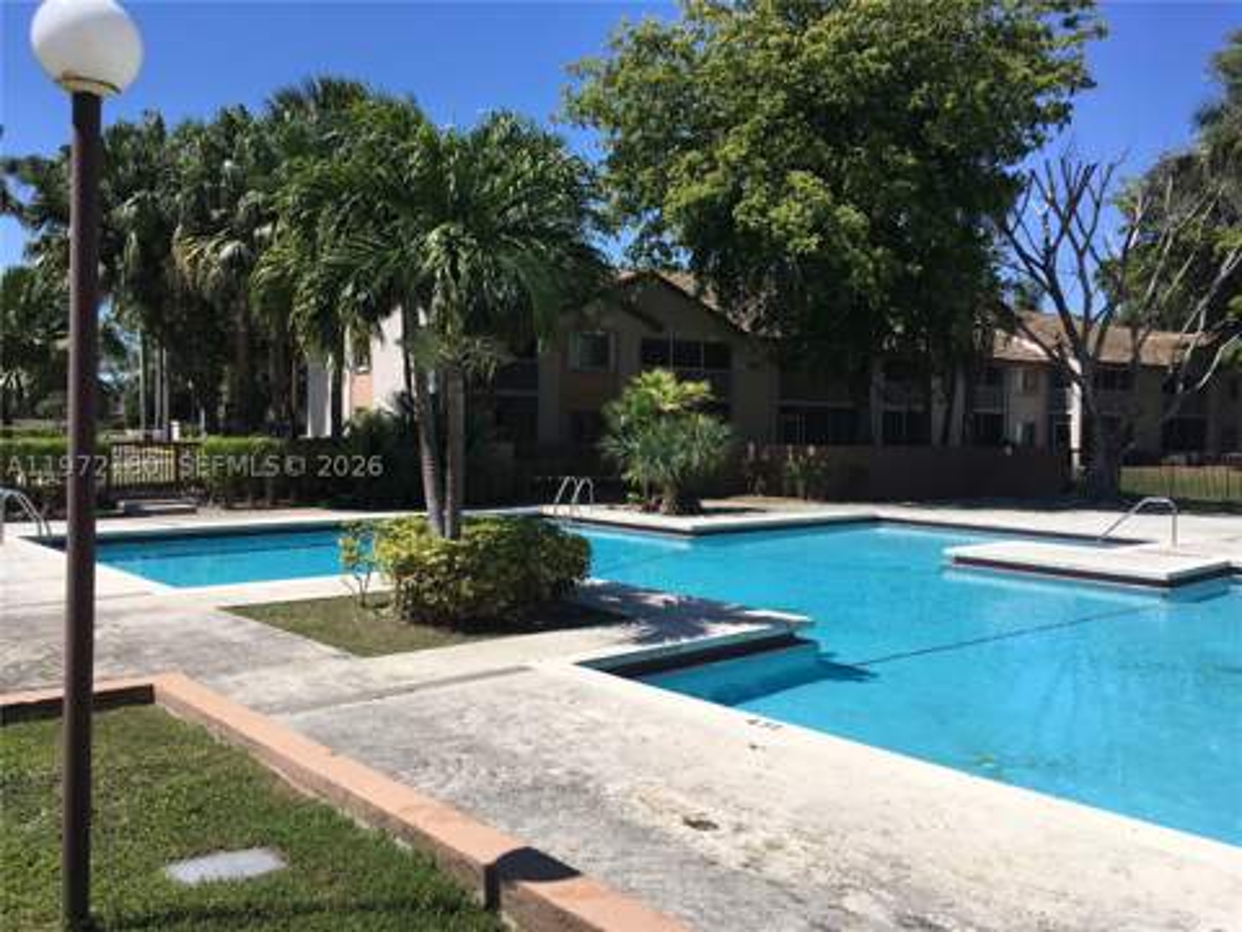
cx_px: 621
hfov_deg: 61.7
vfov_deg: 48.2
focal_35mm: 29
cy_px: 466
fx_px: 1041
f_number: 2.2
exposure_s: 1/2262
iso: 25
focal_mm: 4.15
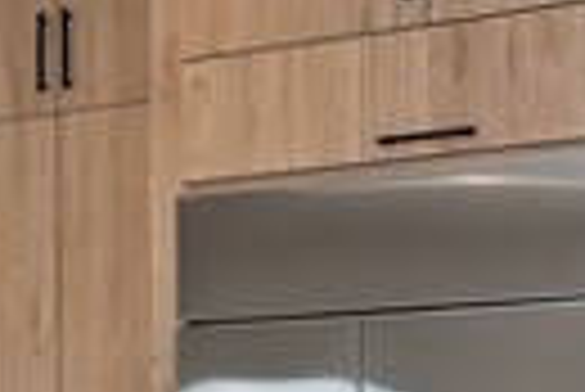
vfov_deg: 12.1
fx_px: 1789
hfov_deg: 17.7
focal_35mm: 110
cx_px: -108
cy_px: 520
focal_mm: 14
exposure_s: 1/20
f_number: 8
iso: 200
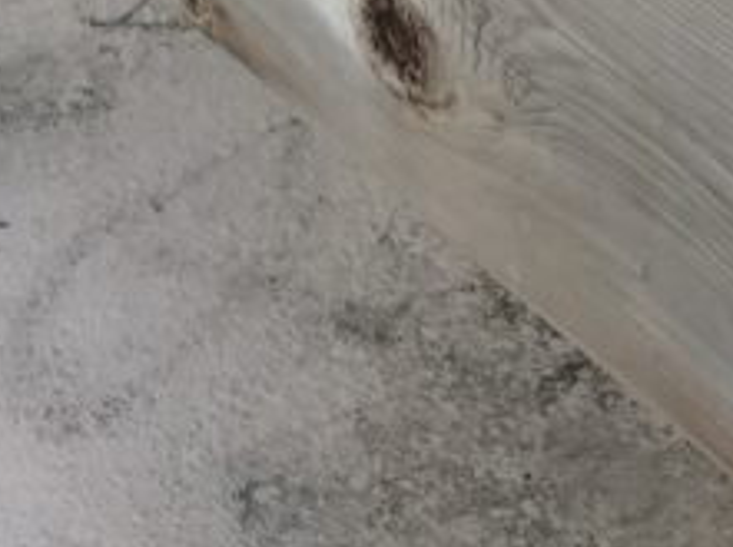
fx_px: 2748
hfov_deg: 15.1
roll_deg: +0.7
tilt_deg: -31.9
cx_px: 584
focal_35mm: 130
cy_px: -186
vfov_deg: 11.1
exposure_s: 1/567
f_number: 1.8
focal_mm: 3.99
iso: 20
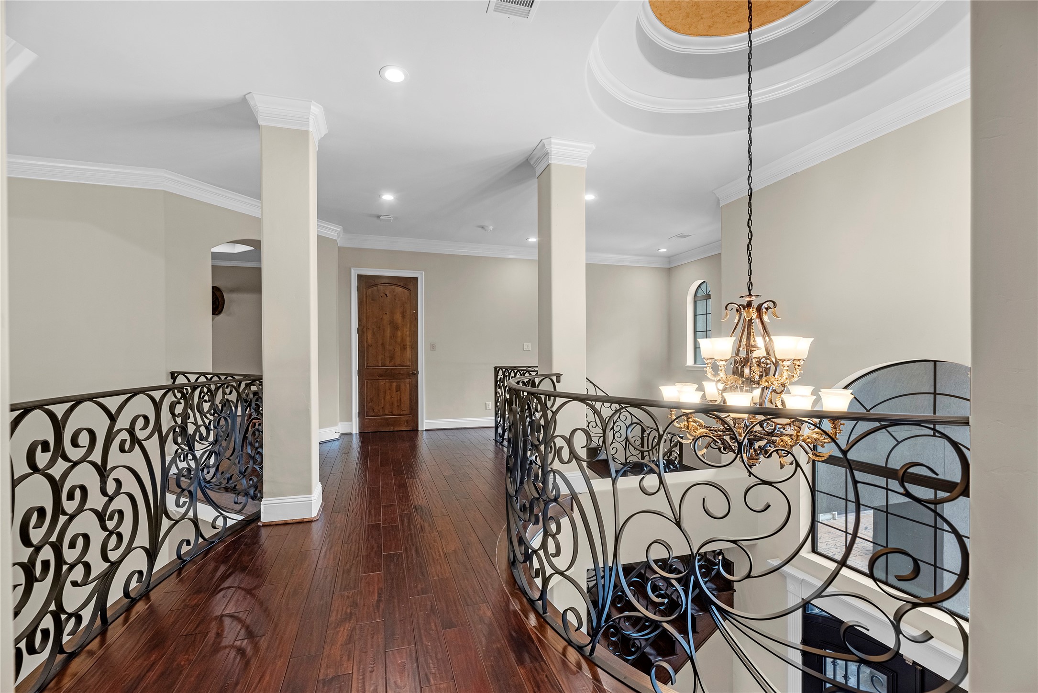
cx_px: 519
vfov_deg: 81.2
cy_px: 346
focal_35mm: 14
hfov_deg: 104.2
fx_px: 404
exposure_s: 1/20
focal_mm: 14
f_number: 9
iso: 250
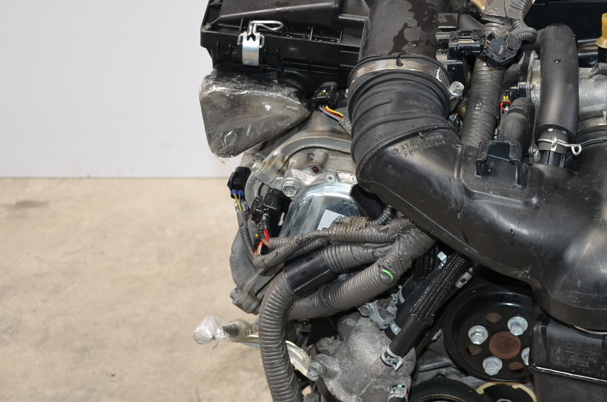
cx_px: 622
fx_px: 1414
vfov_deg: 16.2
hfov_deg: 23.1
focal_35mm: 84
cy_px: 202
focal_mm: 26
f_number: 3.8
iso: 450
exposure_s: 1/60
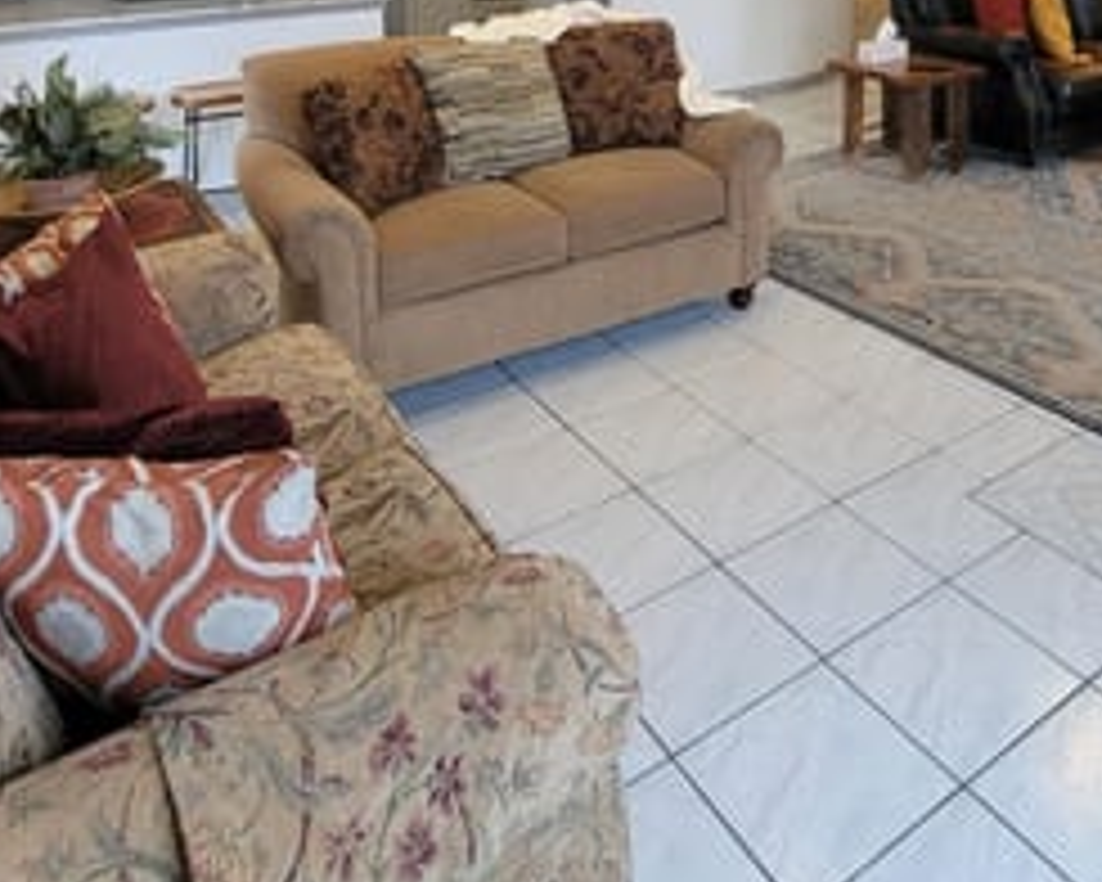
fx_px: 946
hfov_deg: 58.9
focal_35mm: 29
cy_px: -27
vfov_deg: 42.2
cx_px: 747
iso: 320
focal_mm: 2.2
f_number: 2.2
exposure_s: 1/60
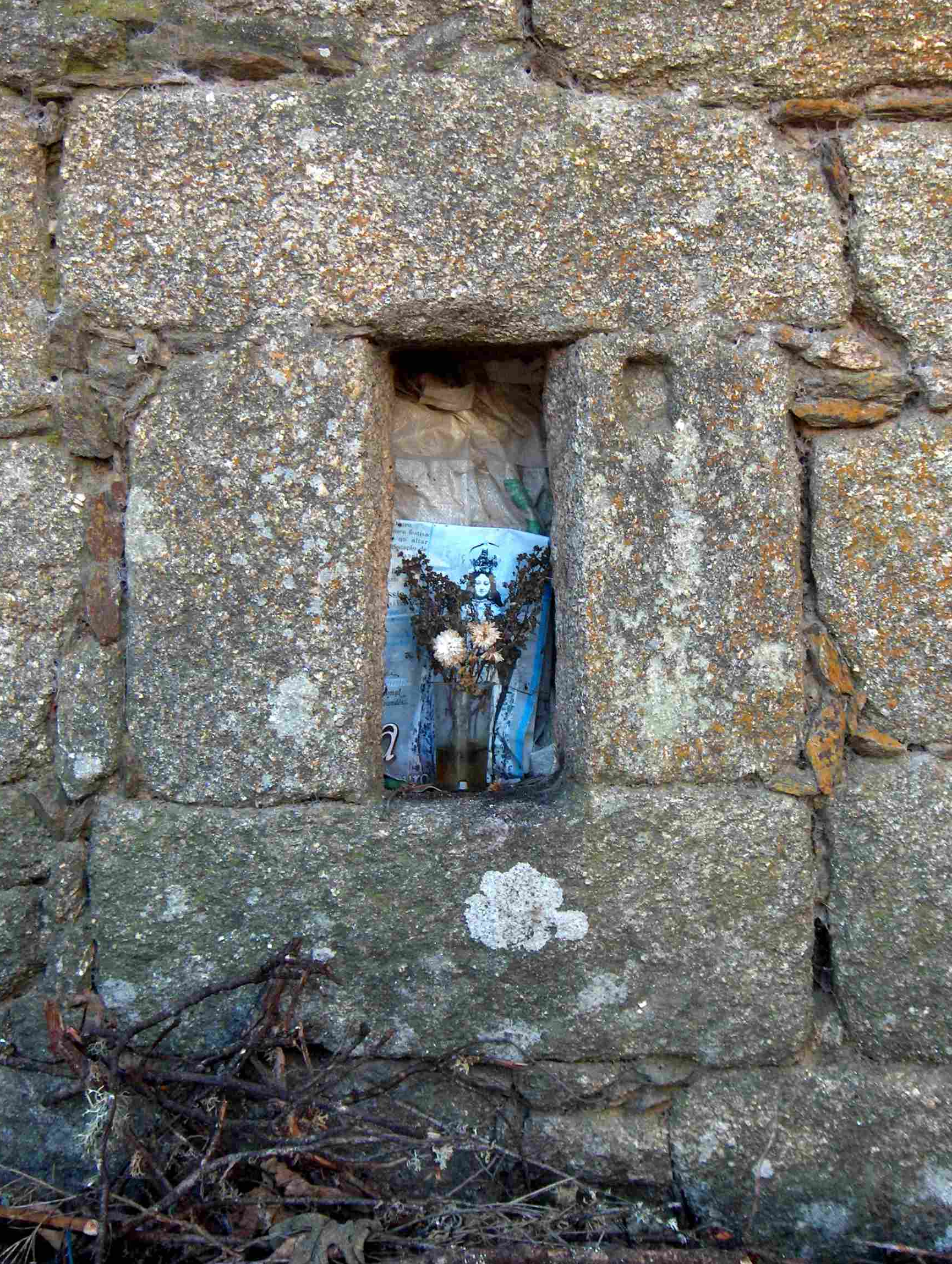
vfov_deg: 42.9
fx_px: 1609
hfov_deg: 32.9
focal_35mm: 44
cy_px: 606
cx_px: 513
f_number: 2.8
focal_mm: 8
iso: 200
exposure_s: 1/64.4
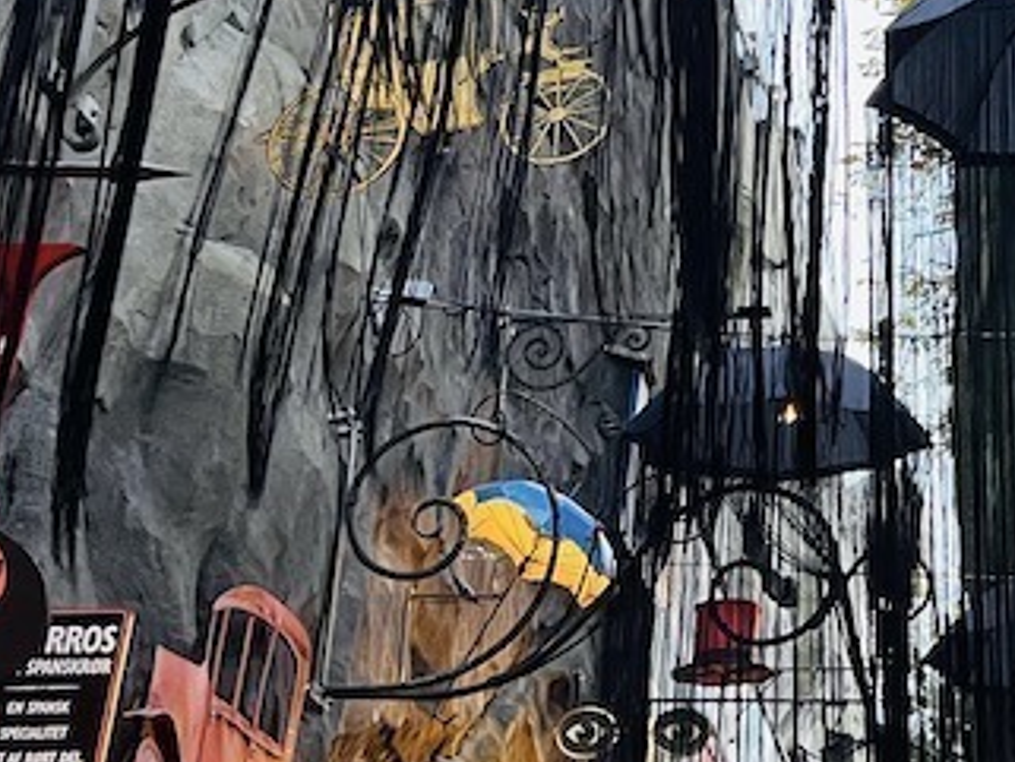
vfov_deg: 16.9
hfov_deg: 22.2
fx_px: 2435
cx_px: 1126
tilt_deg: +29.8
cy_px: -199
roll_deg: +2.4
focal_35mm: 83
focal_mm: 5.7
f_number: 1.5
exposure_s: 1/50
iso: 200
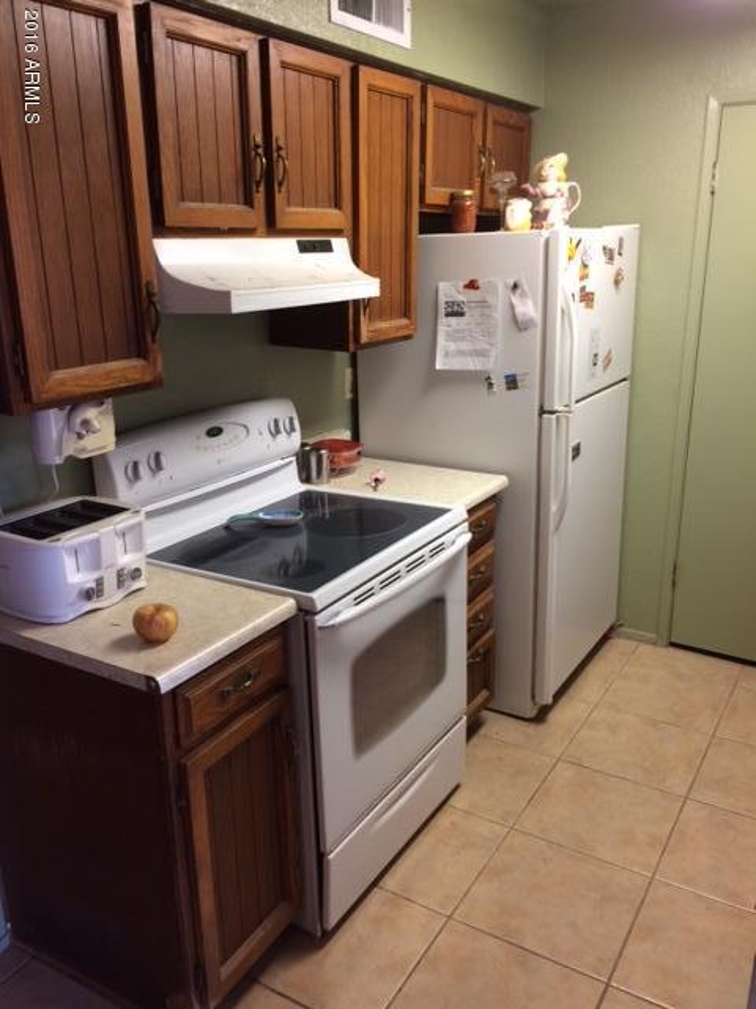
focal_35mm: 29
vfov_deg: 61.7
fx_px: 844
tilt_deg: -21.4
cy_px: 504
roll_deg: +0.8
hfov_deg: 48.2
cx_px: 378
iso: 64
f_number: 2.2
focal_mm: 4.15
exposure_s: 1/30
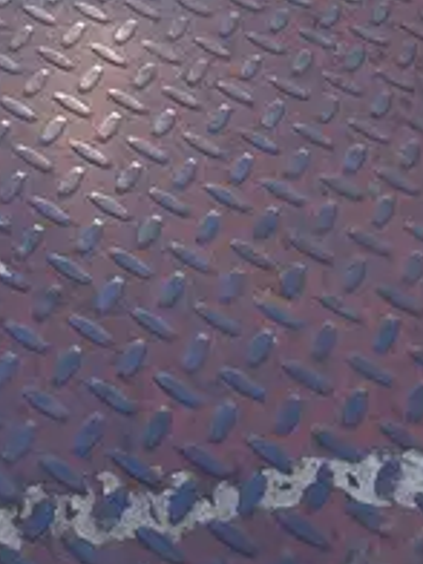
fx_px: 1580
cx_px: -199
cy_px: -445
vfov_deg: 16.8
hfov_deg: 14.3
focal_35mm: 97
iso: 50
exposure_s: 1/1171
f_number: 1.5
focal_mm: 5.7
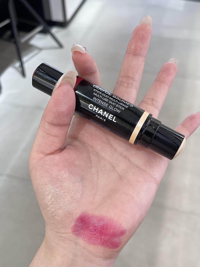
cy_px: 134
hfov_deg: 54.9
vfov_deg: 69.4
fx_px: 193
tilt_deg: -46.8
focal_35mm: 25
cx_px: 100
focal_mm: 5.1
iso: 100
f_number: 1.6
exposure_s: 1/121
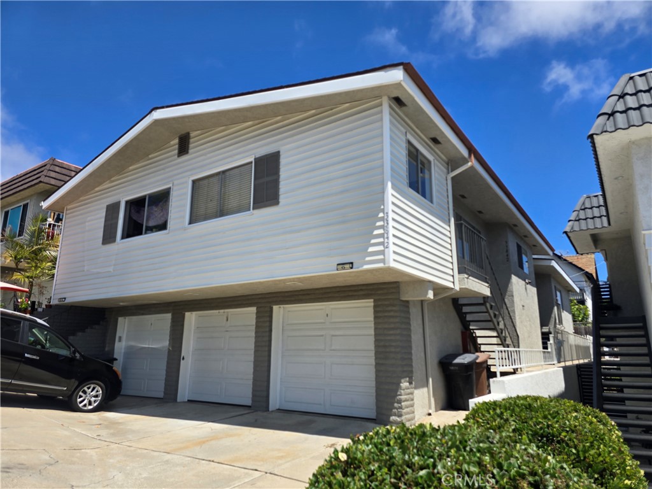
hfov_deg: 73.9
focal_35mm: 23
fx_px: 433
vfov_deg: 58.9
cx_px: 326
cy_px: 244
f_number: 1.7
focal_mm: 6.3
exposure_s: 1/728
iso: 12
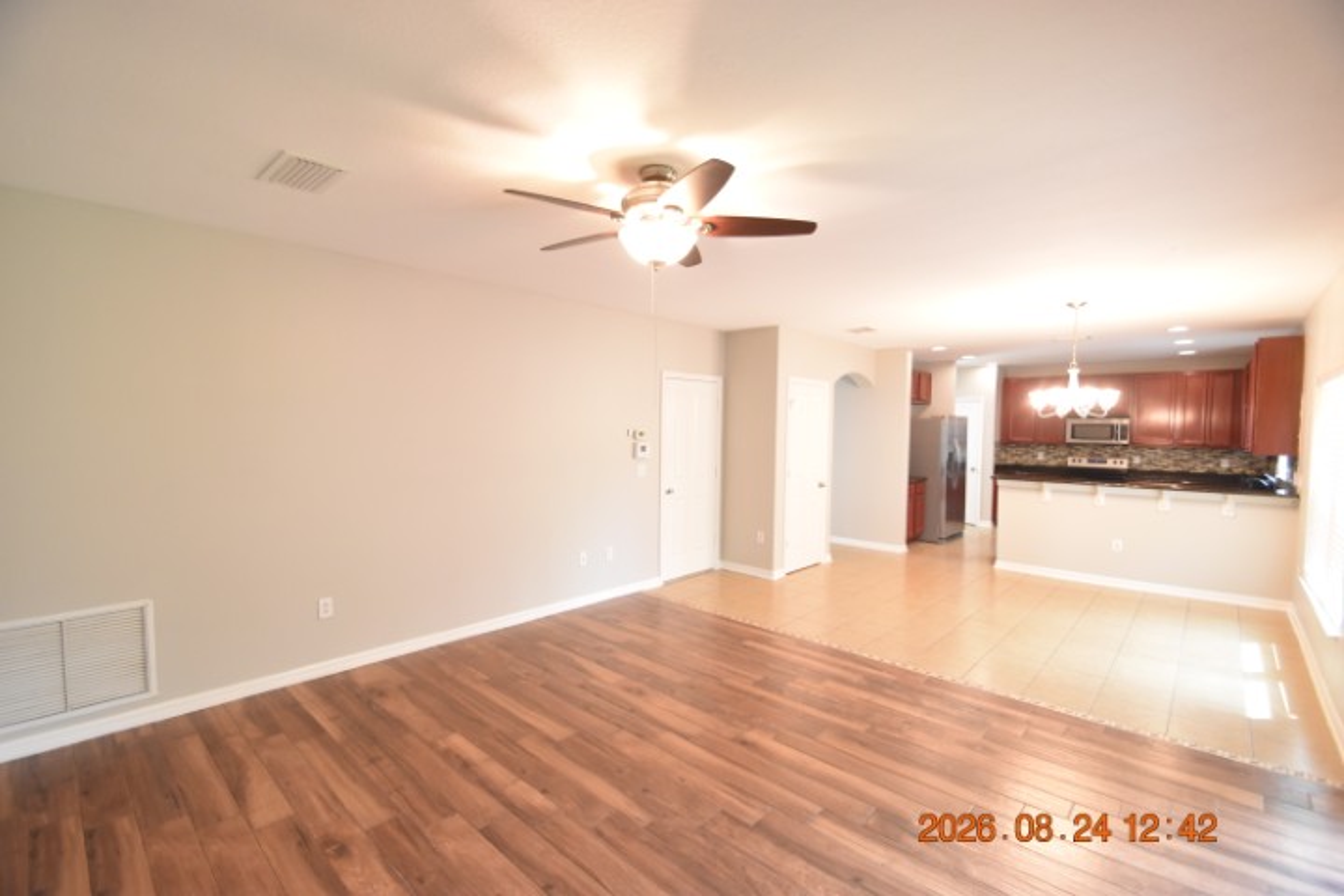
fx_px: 560
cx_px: 672
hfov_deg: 100.4
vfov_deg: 77.3
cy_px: 448
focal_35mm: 15
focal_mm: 10
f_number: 3.5
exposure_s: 1/60
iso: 2000
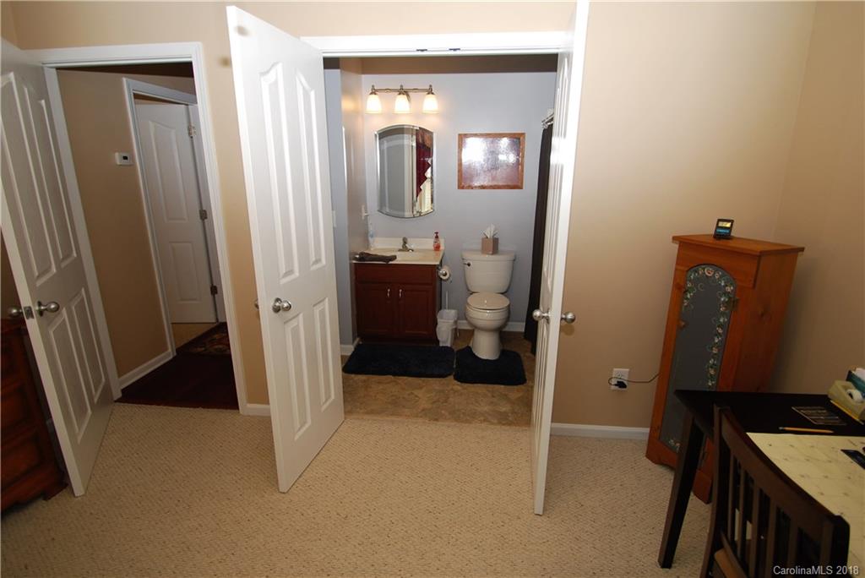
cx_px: 432
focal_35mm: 16
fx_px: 397
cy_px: 289
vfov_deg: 72.1
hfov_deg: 94.9
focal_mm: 11
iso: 200
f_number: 4
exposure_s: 1/60
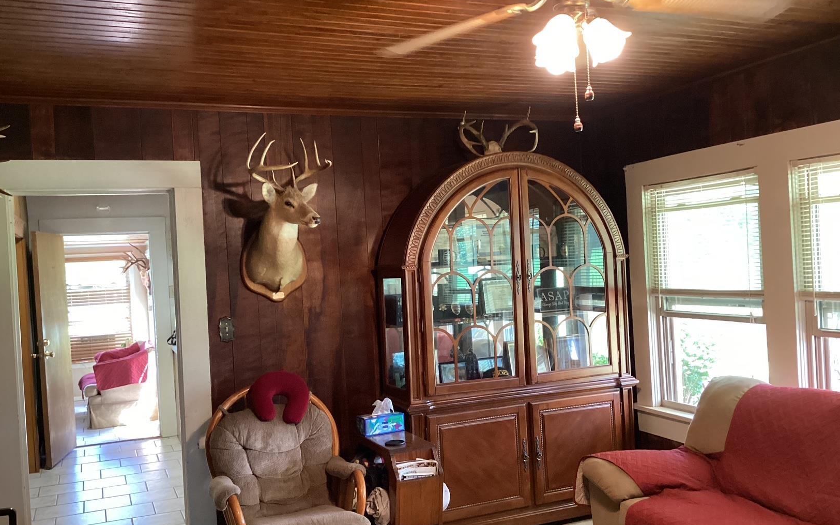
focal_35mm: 33
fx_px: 756
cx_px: 419
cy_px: 269
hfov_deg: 58.1
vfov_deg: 38.3
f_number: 2.4
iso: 320
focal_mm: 3.3
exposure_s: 1/40
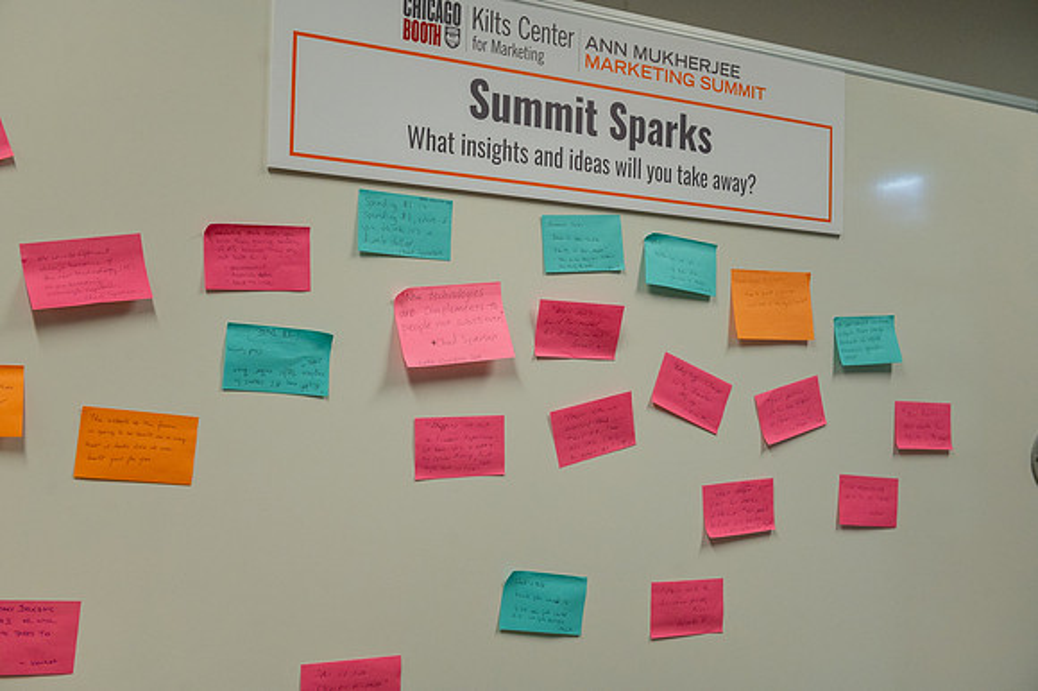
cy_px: 346
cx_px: 519
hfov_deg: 48.4
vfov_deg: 33.3
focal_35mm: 40
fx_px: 1154
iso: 1600
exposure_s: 1/125
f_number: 5.6
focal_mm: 40
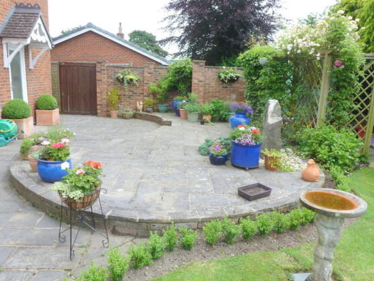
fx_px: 270
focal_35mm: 25
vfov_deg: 54.9
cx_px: 180
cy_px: 136
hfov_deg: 69.4
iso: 100
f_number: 4
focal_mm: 4.3
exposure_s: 1/200
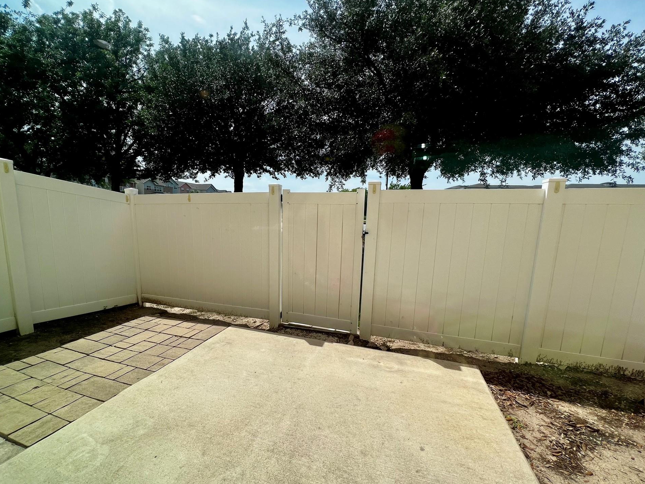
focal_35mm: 14
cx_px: 301
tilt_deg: -10.6
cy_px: 256
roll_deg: -1.2
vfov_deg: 85.6
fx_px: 261
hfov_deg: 101.9
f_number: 1.8
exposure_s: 1/2273
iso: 32
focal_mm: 1.57
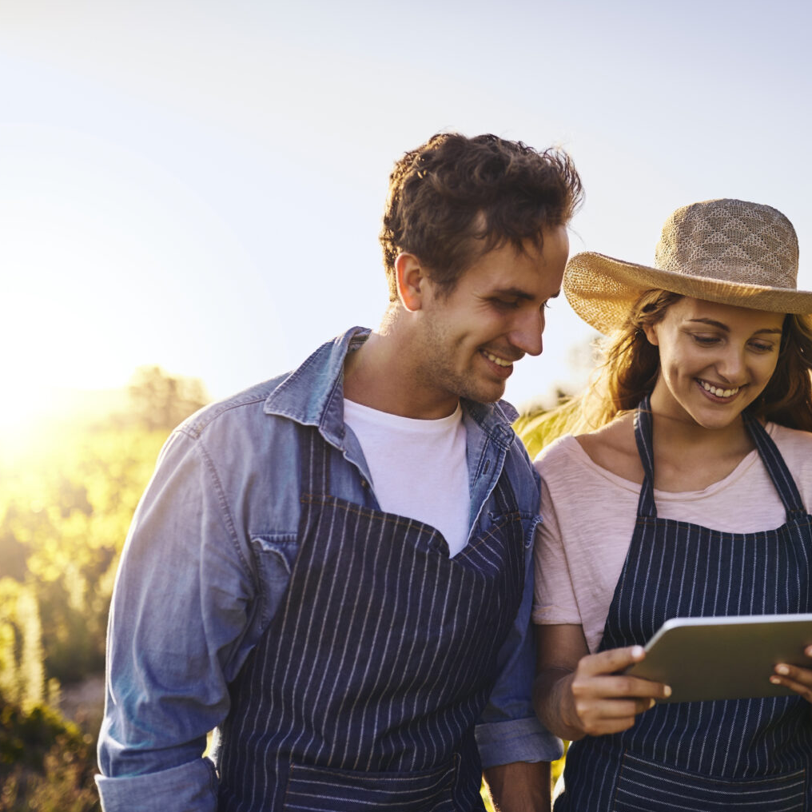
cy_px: 408
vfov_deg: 37.6
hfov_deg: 37.3
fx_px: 1194
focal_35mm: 45
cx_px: 512
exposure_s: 1/2000
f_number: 2
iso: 200
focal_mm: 35
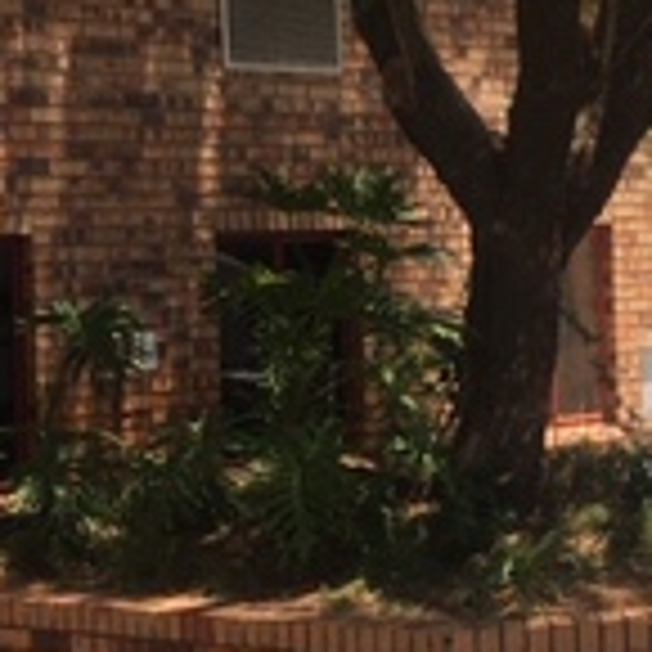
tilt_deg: -0.5
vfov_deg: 15.4
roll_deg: +2.6
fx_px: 2408
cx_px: 625
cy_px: 274
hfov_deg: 15.2
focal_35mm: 113
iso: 25
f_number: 2.2
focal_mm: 4.15
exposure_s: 1/962
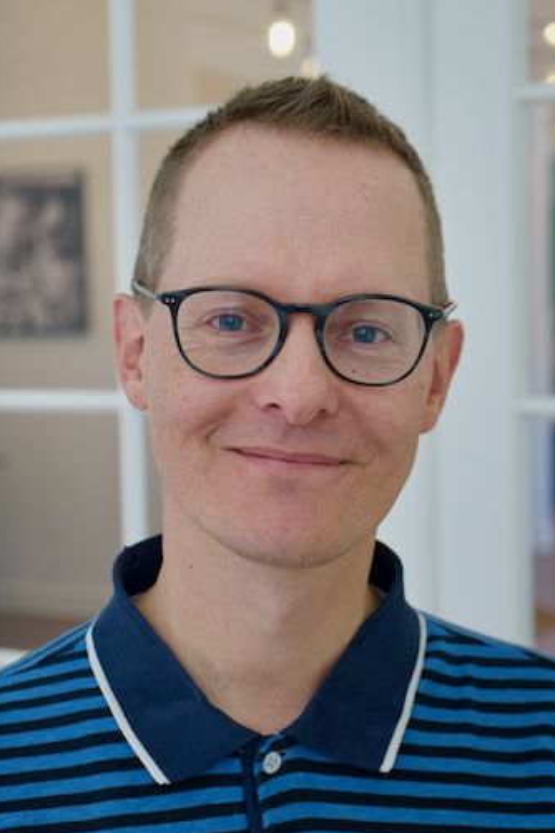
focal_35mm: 57
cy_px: 421
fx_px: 1318
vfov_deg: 35.1
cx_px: 276
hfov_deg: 23.8
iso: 1250
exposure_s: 1/160
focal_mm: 56
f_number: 5
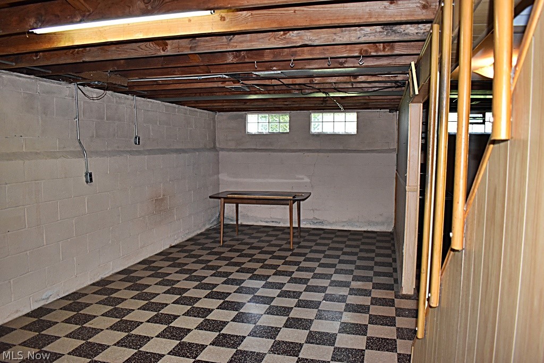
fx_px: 408
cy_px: 182
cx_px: 272
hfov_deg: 67.4
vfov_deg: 47.9
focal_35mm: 27
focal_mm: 18
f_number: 3.5
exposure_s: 1/125
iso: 1250
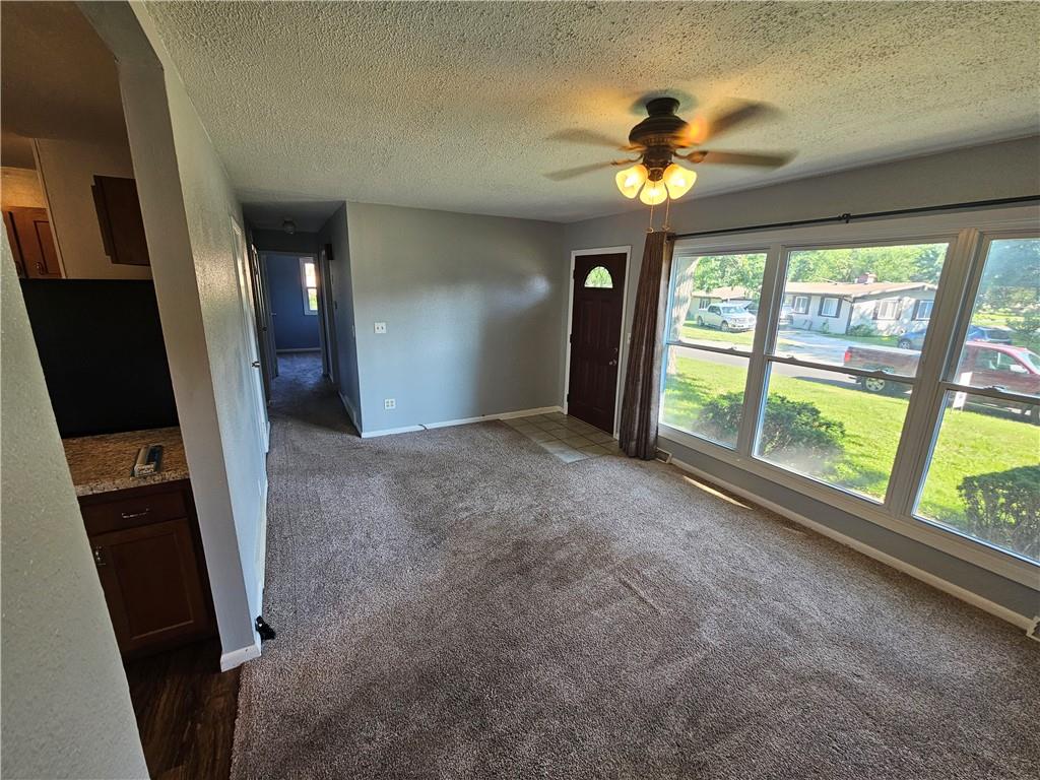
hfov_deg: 106.2
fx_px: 391
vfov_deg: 89.9
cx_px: 520
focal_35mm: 13
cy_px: 390
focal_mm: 2.2
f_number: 2.2
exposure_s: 1/60
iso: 100
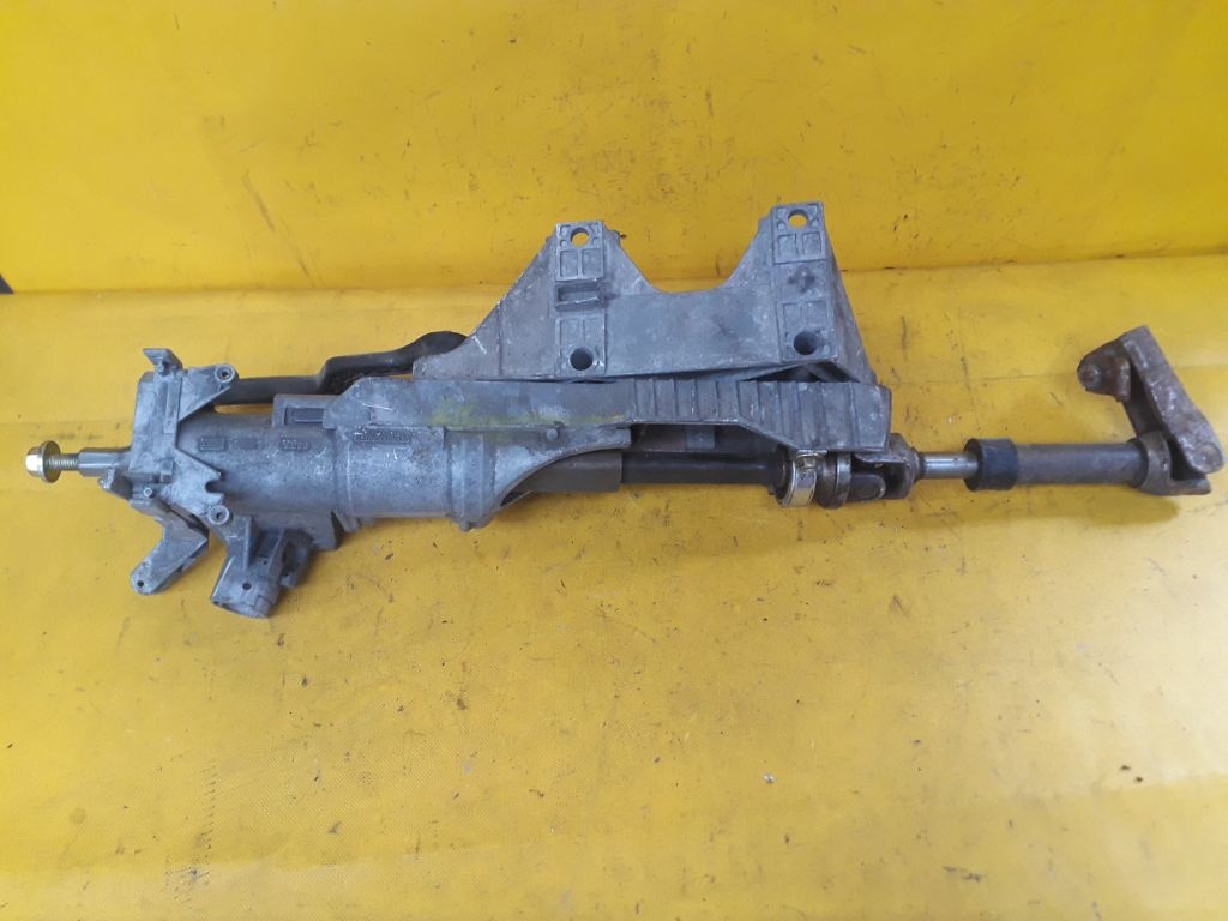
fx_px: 958
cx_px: 614
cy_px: 460
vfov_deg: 51.4
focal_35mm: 27
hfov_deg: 65.3
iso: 125
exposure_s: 1/50
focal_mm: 3.6
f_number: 1.9
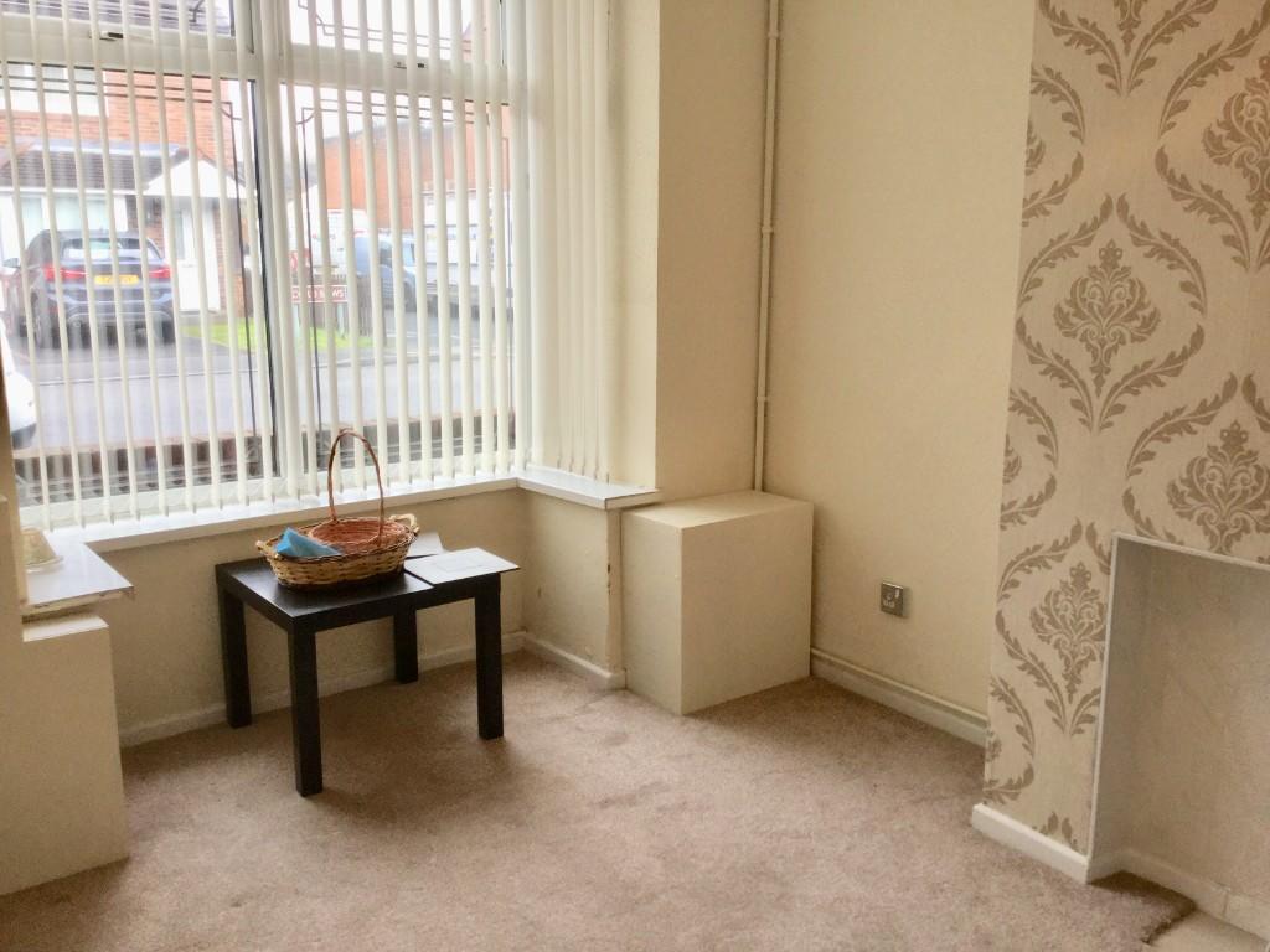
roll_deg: +0.3
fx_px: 1137
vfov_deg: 45.4
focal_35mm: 31
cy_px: 476
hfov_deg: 58.4
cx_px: 635
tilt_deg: -11.6
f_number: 2.4
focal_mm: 3.3
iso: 50
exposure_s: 1/100
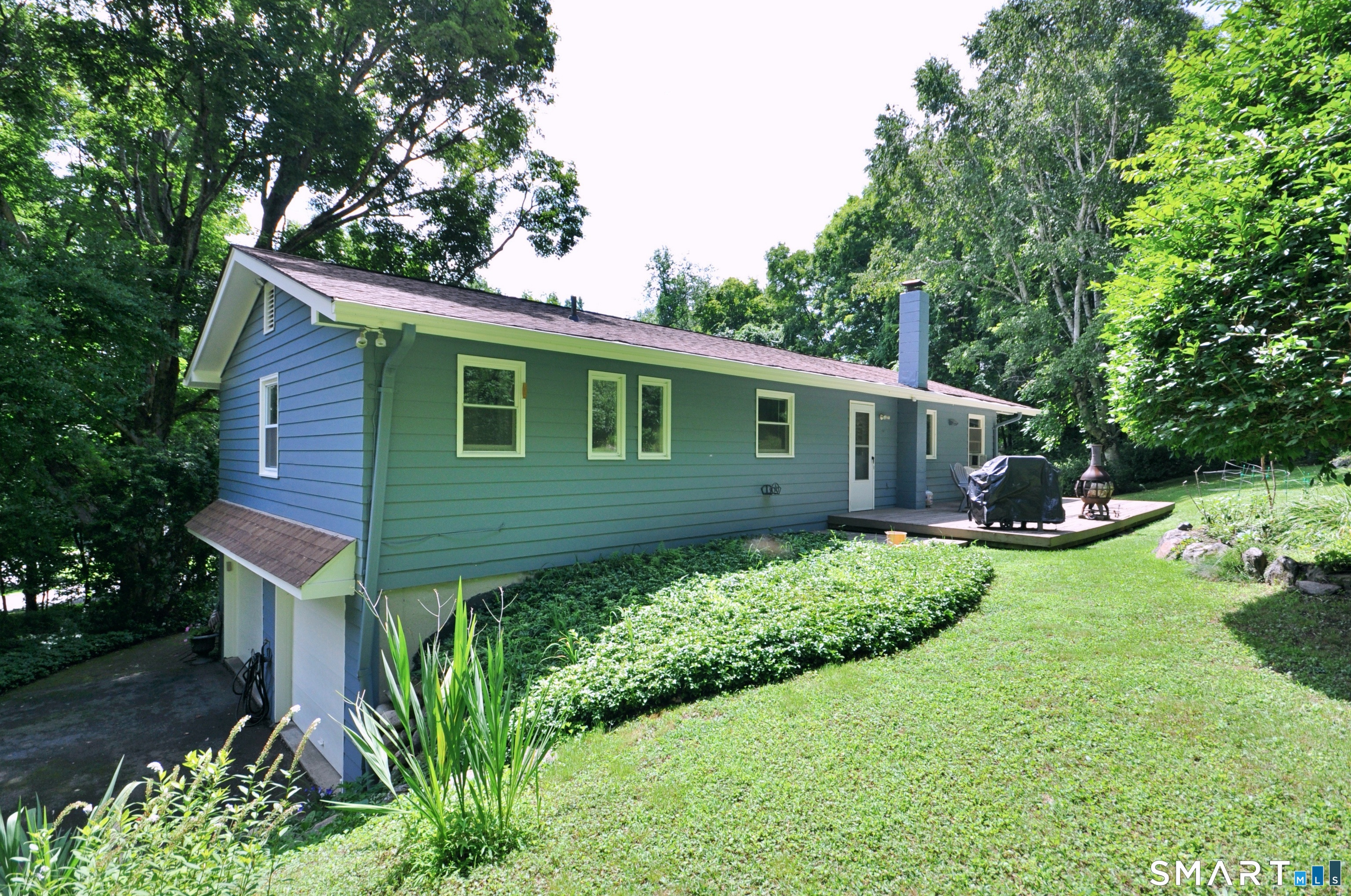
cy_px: 448
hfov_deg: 100.5
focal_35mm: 15
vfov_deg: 77.2
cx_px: 676
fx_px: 562
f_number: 8
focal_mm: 10
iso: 200
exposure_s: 1/250
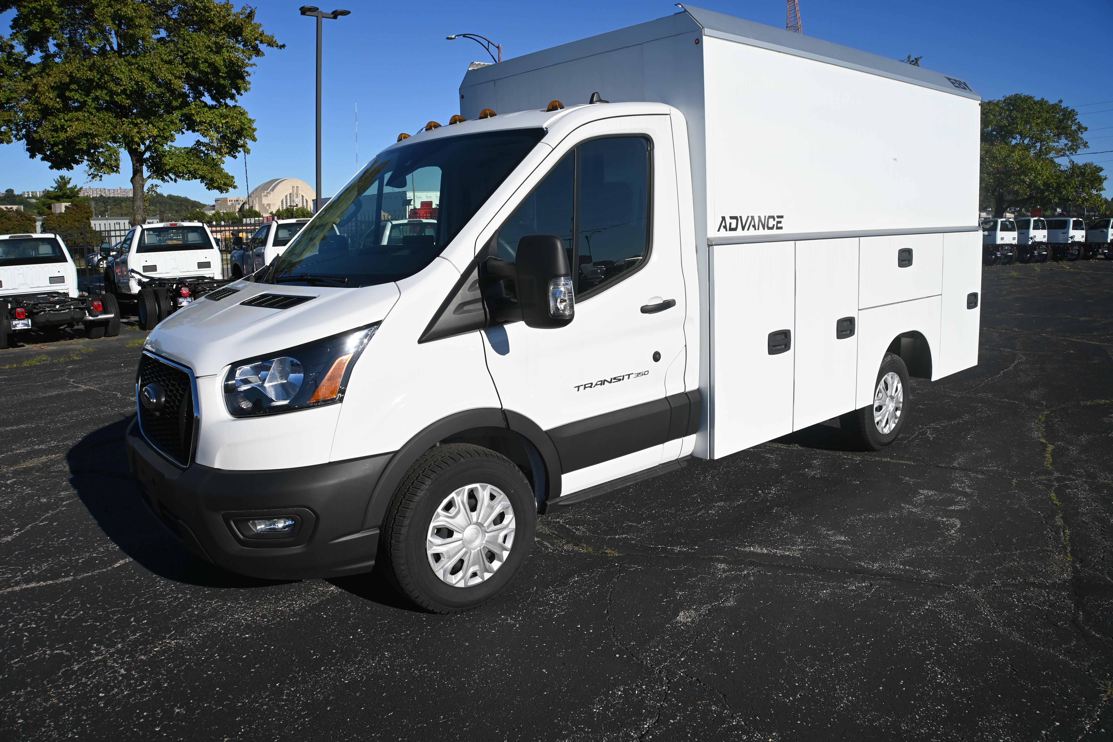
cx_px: 556
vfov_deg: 29.4
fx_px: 1414
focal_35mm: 46
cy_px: 371
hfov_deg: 43.0
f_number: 9
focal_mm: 30.5
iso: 100
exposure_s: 1/640
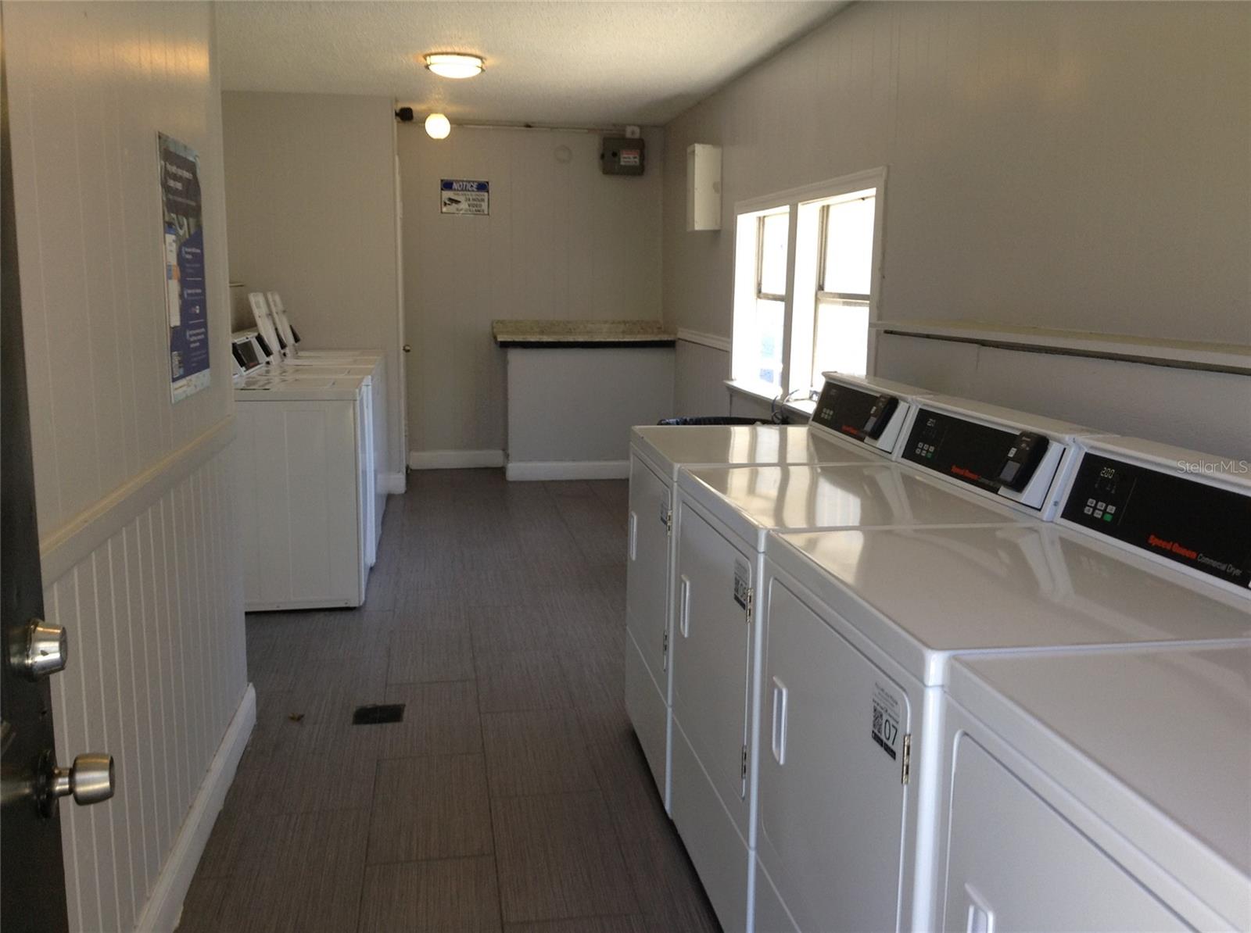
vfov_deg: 42.8
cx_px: 626
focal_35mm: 33
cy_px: 466
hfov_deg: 55.4
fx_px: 1190
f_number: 2.4
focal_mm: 3.3
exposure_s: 1/60
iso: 32
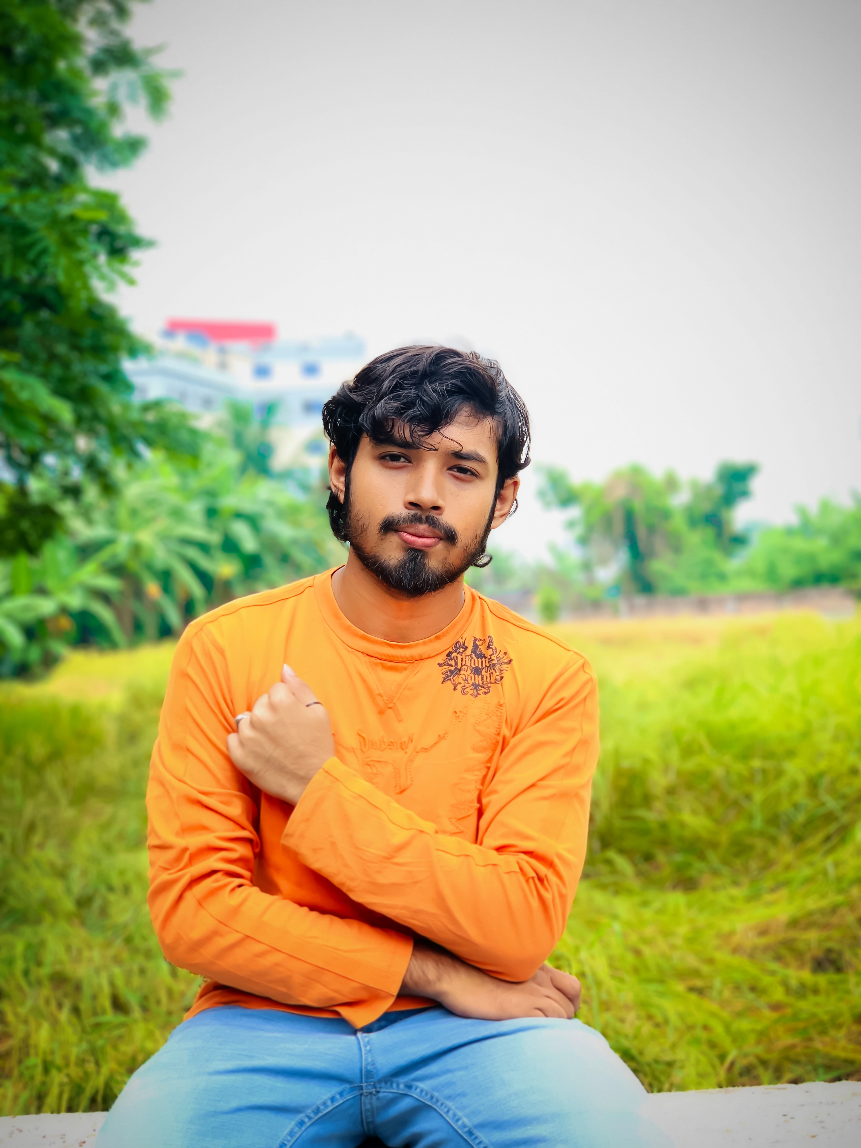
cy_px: 574
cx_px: 430
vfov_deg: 36.8
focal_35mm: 52
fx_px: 1725
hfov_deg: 28.0
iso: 16
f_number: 2.4
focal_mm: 6
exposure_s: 1/180
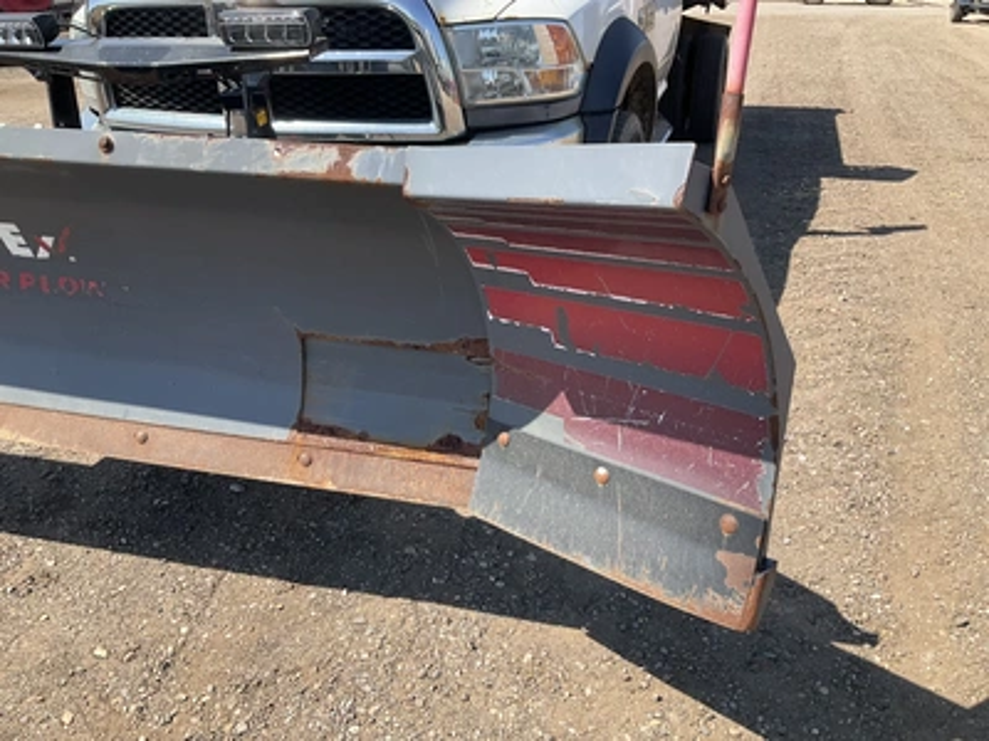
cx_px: 494
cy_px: 370
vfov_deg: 48.2
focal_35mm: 29
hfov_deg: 61.7
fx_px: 829
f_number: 1.8
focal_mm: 3
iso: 25
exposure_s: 1/842
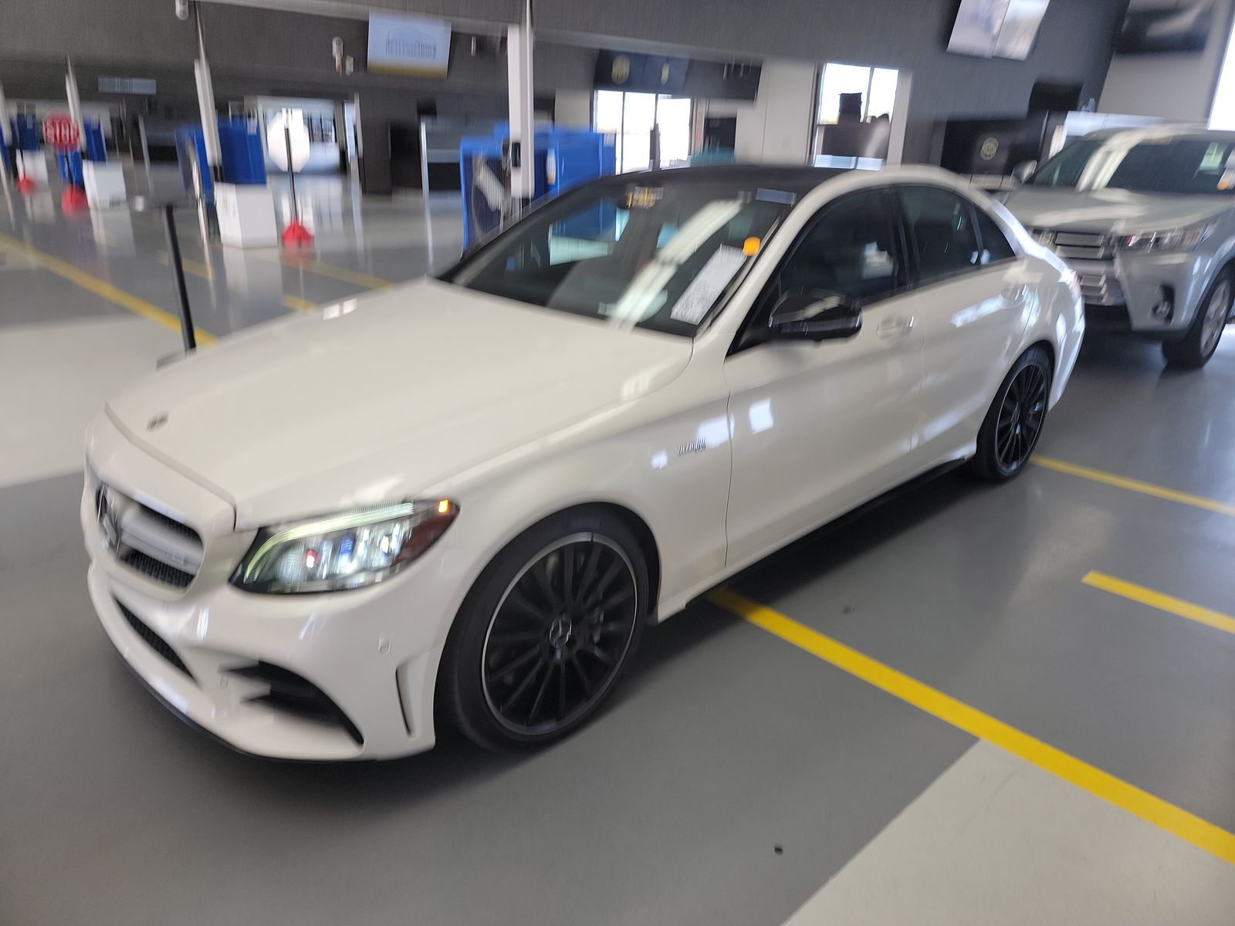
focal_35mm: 24
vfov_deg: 56.8
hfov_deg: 71.6
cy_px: 463
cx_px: 618
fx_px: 856
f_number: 1.8
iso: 68
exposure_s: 1/60
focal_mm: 6.7
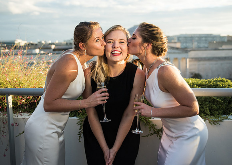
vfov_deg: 32.2
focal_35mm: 44
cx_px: 119
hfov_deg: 44.1
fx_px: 287
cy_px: 78
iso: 640
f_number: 2.8
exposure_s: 1/3200
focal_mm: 38
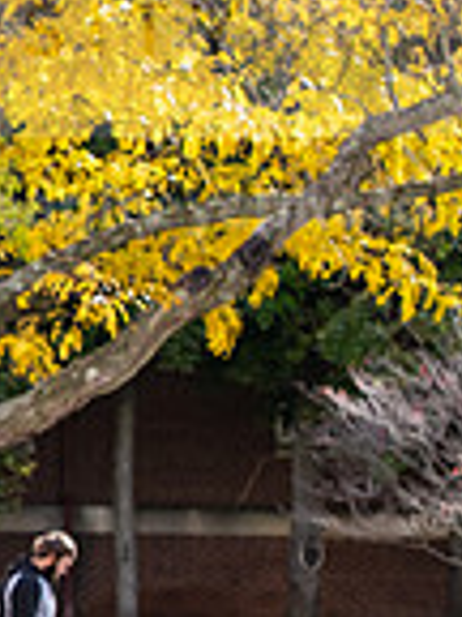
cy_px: 298
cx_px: -749
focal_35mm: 303
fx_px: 5392
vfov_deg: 6.5
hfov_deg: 4.7
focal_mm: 78
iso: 400
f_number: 8
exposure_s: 1/250
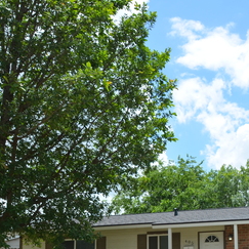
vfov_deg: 34.6
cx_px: 249
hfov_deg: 33.1
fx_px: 382
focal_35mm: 47
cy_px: 210
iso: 100
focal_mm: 14
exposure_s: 1/250
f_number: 8
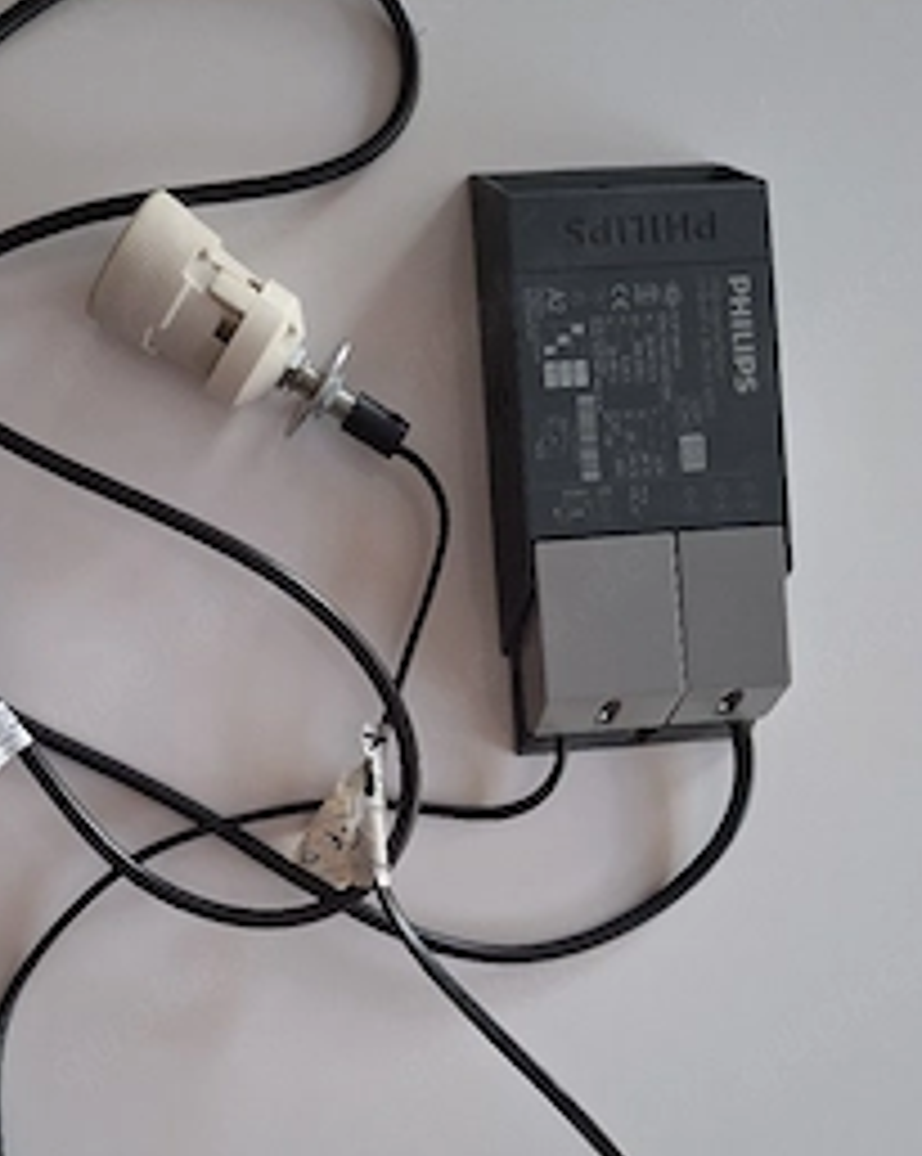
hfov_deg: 41.4
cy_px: 688
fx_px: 1196
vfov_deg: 51.3
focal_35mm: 35
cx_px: 274
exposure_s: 1/25
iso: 250
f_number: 1.8
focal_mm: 5.54
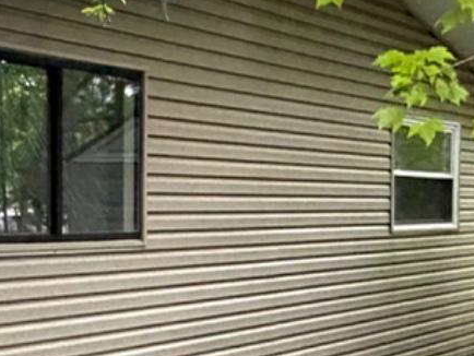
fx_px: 904
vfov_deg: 22.1
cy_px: 258
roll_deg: +0.0
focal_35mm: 66
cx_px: 189
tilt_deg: -3.9
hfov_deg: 29.3
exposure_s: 1/60
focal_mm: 2.22
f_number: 2.2
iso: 500
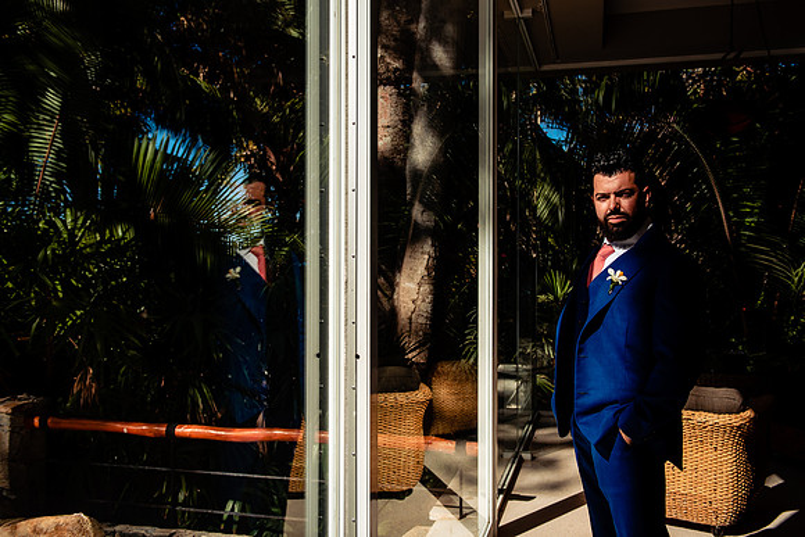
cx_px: 402
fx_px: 771
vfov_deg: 38.4
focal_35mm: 34
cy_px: 268
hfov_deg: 55.1
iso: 250
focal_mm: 32
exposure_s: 1/2500
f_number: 4
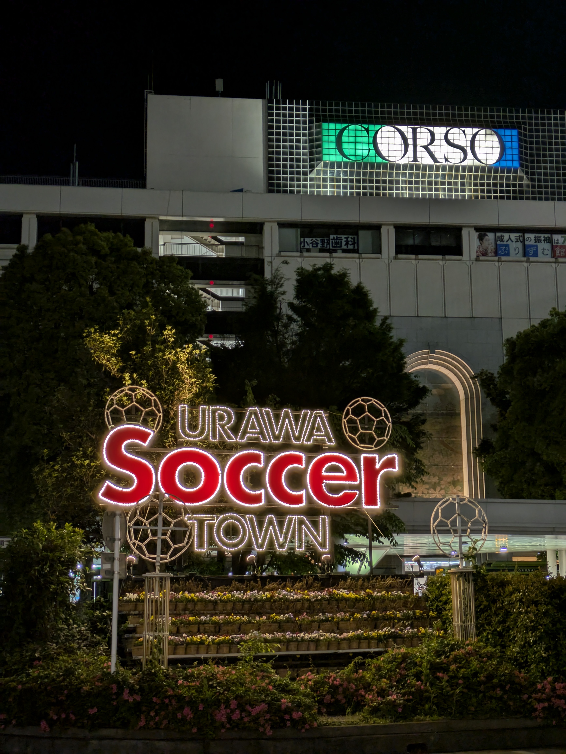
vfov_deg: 37.5
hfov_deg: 28.6
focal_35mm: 51
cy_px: 377
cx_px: 283
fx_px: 1111
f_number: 1.89
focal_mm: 5.43
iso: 85
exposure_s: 1/50
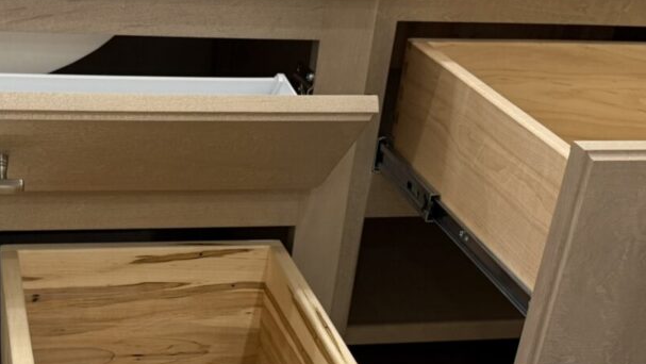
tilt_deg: -28.5
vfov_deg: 19.2
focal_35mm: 62
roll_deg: -4.7
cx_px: 220
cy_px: 307
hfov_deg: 33.5
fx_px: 1062
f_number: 1.78
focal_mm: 6.76
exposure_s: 1/60
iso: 250
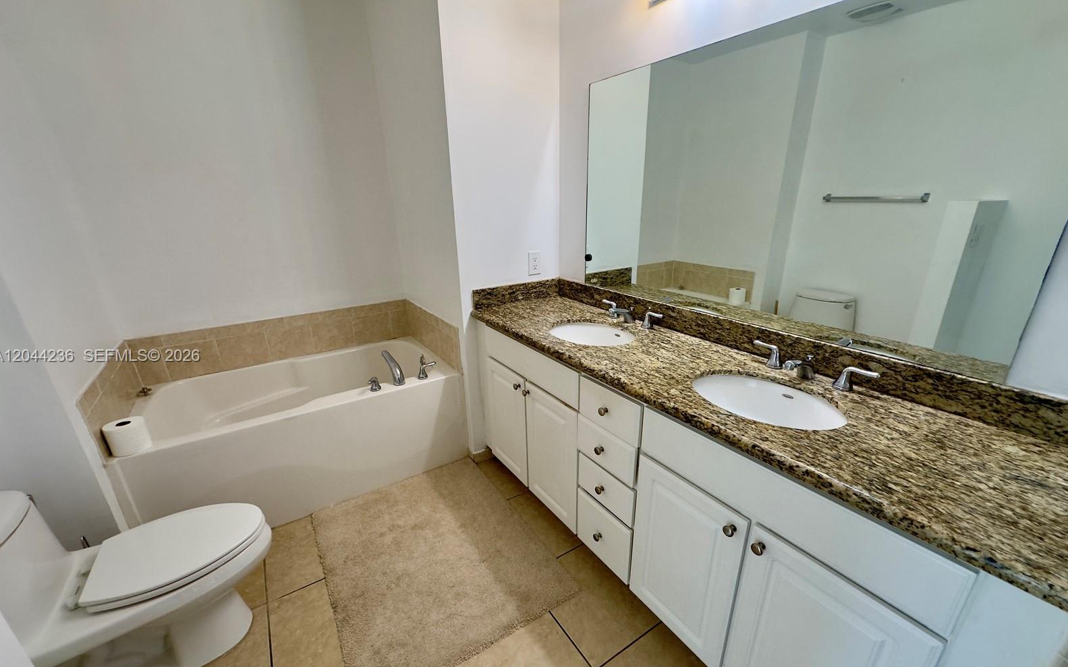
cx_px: 530
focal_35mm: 15
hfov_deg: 101.5
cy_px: 357
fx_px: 437
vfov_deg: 74.7
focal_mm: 2.22
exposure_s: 1/120
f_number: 2.2
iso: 160
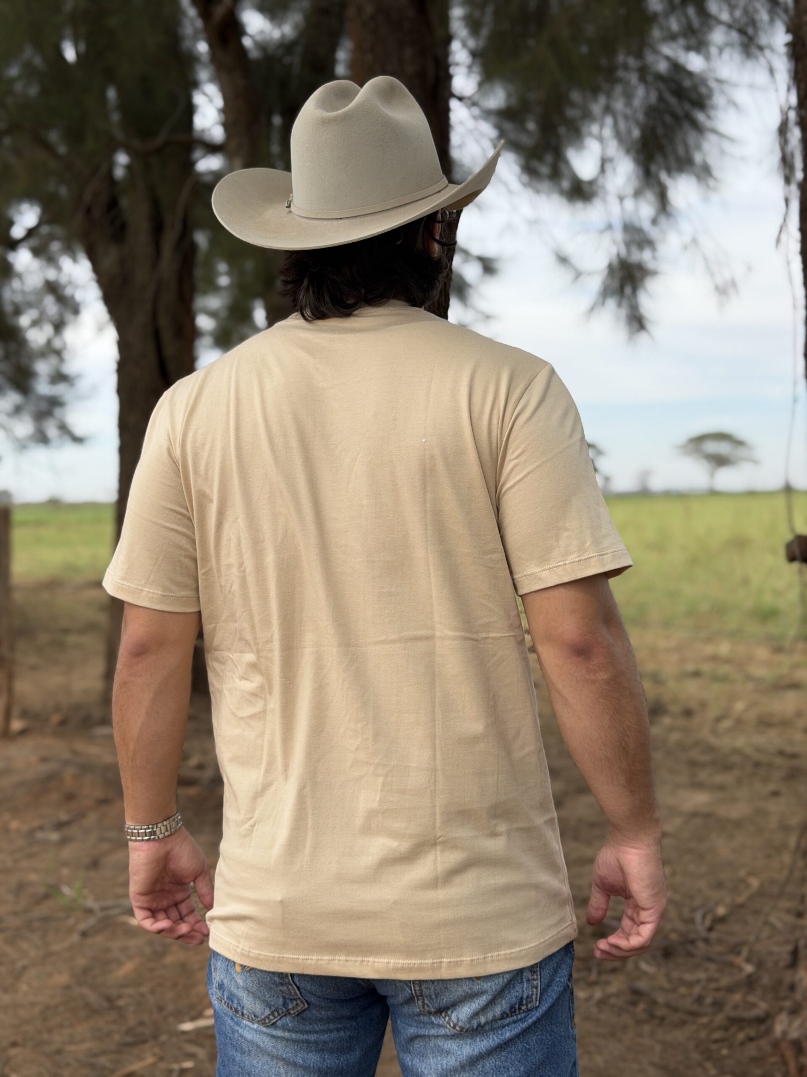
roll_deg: +1.0
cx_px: 404
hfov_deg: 30.3
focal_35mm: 48
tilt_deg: -1.2
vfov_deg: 39.7
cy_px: 538
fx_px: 1492
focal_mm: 6.76
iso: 64
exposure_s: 1/3704
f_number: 1.78
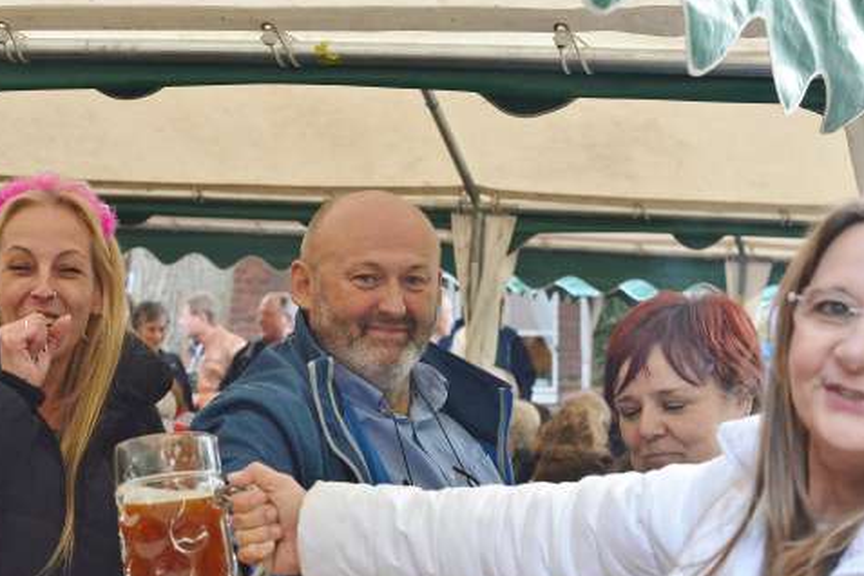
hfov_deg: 21.7
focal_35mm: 94
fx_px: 2256
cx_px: 408
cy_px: 374
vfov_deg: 14.5
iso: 5000
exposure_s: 1/400
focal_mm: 70
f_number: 5
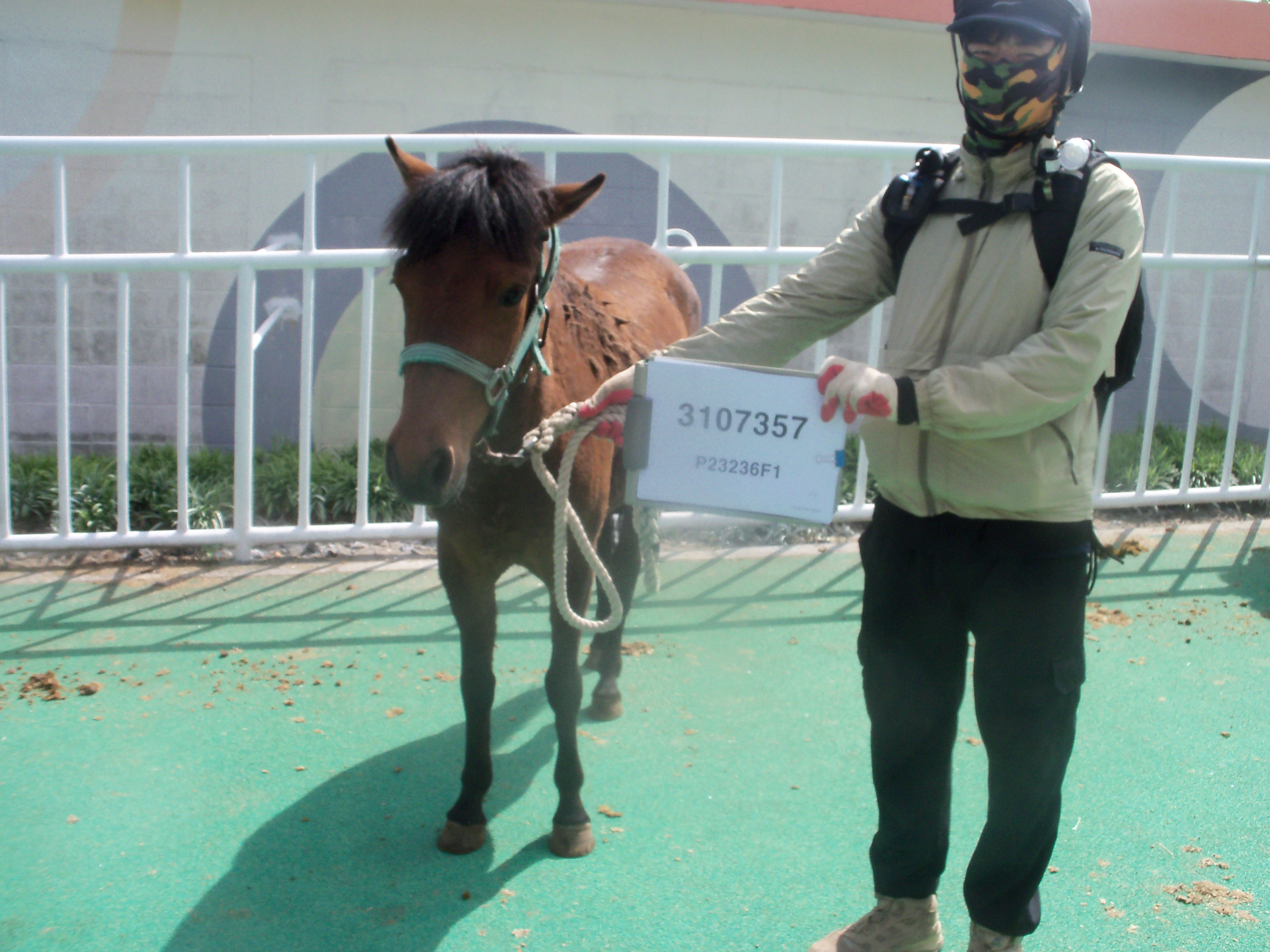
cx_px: 635
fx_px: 1284
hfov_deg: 52.6
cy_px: 476
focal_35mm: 35
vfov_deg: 40.7
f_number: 5.5
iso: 80
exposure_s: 1/400
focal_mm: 6.3
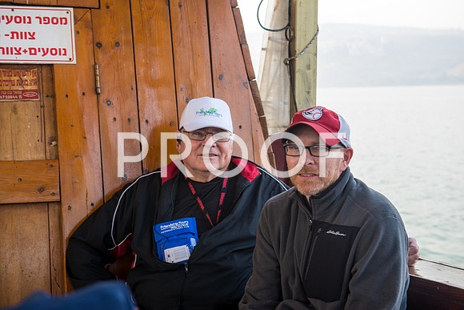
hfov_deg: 33.4
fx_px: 773
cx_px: 232
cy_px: 155
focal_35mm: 60
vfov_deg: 22.6
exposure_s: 1/50
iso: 100
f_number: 4
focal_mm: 60
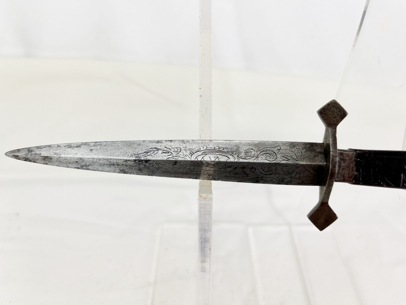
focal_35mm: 26
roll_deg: +0.0
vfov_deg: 53.1
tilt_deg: -38.7
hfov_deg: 67.3
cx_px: 203
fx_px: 305
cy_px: 152
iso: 50
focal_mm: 5.1
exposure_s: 1/348
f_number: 1.6
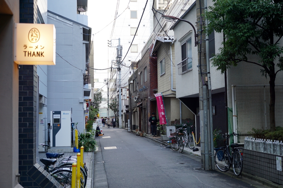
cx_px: 142
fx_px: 354
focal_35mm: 45
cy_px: 94
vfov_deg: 29.9
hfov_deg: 43.6
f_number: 4
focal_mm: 30
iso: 100
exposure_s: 1/60
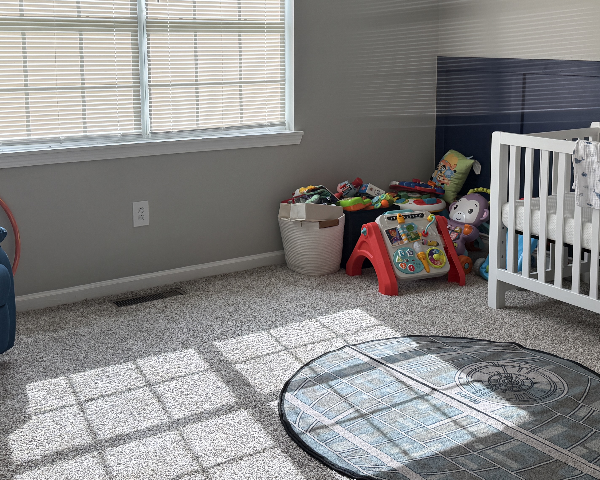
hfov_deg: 39.5
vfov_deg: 31.7
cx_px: 319
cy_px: 141
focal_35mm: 47
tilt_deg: -7.5
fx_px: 835
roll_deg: +0.0
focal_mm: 6.76
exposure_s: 1/563
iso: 80
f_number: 1.78
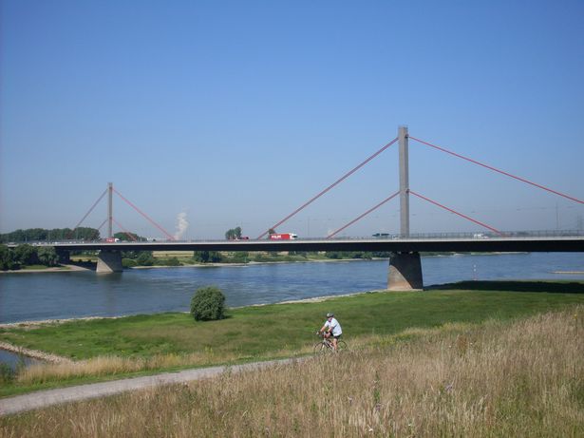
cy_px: 219
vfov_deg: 37.7
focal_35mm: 38
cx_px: 292
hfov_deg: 49.0
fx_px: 641
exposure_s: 1/250
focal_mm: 6.3
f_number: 8.4
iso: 80
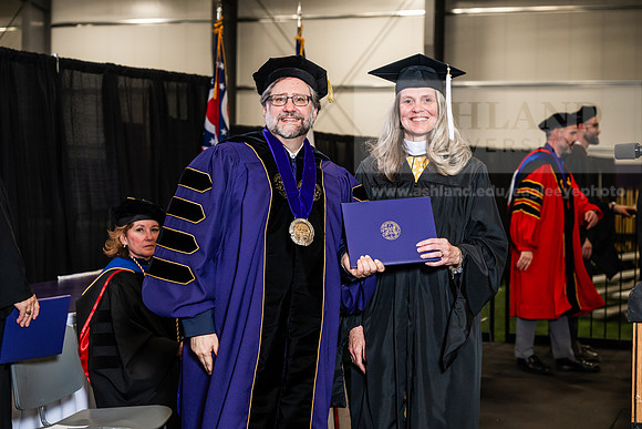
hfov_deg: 28.8
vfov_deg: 19.5
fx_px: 1249
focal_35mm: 70
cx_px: 321
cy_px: 214
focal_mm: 70
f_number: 4.5
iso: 1250
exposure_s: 1/200
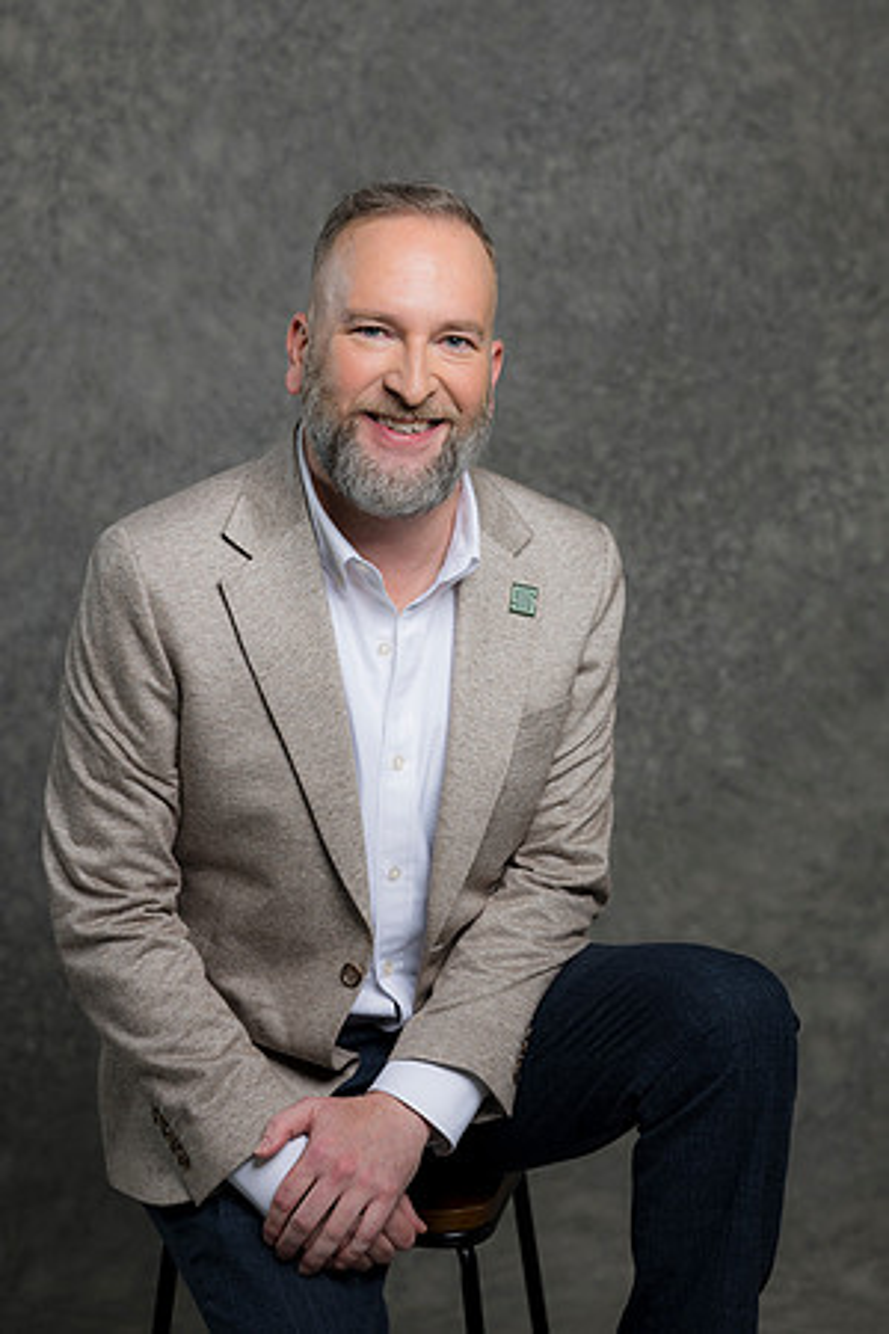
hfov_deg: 16.1
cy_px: 667
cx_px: 444
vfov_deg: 23.9
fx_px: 3148
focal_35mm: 85
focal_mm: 85
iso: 125
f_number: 5
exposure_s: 1/200
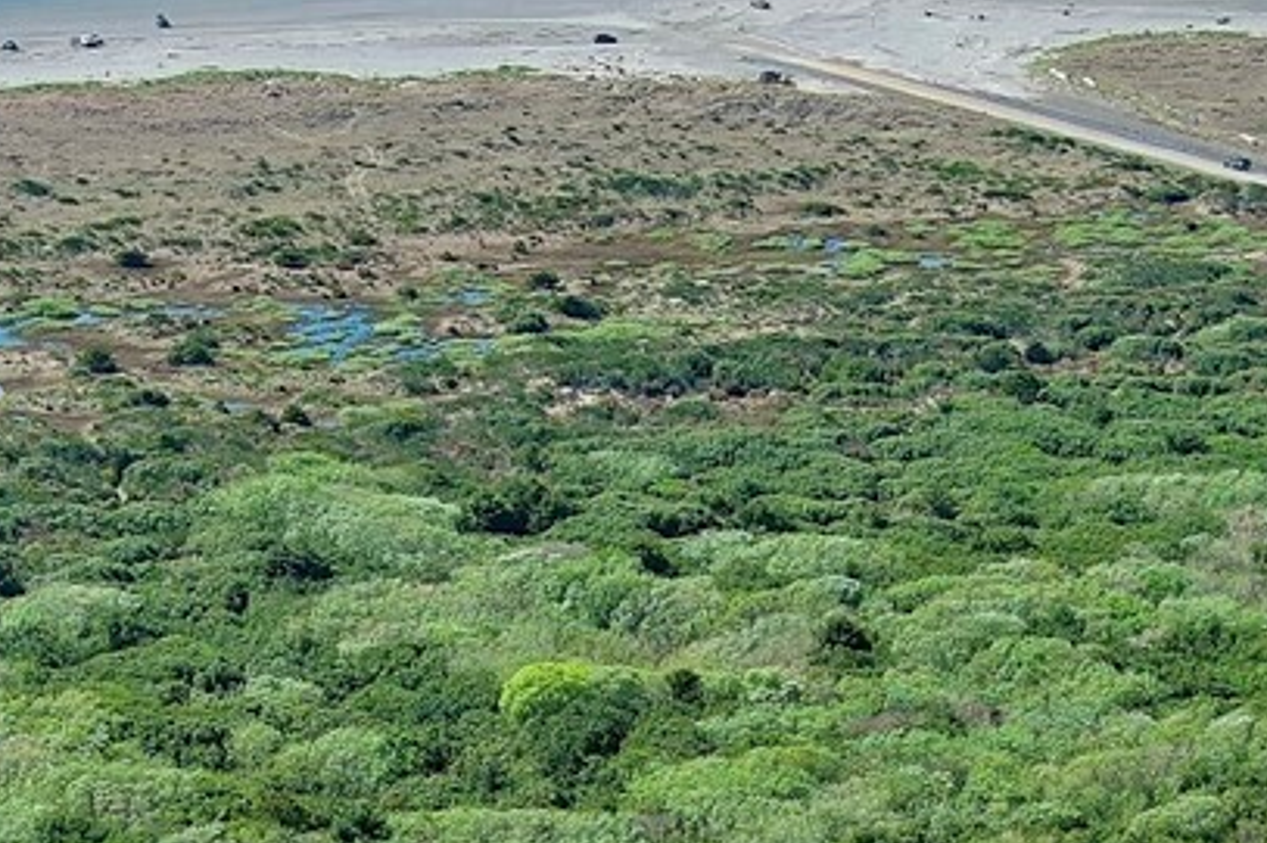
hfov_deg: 16.9
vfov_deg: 11.1
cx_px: 602
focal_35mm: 121
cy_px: 1081
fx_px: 4257
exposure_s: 1/936
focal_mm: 10.57
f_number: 2.8
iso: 100
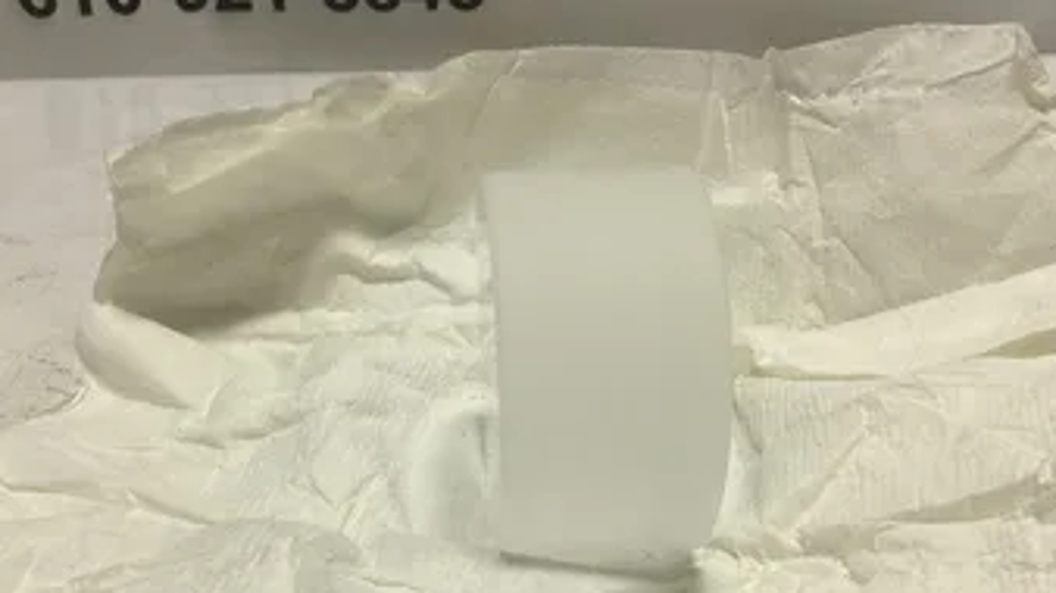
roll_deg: +1.1
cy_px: 443
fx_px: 1120
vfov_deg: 29.2
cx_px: 512
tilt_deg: -35.0
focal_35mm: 40
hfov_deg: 50.5
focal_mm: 3.3
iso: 25
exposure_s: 1/344
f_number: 2.4
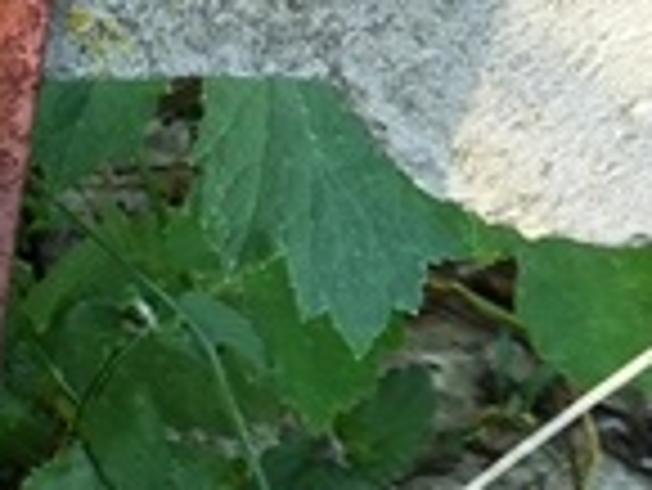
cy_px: 252
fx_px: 5184
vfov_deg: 5.4
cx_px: -699
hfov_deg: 6.9
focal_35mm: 275
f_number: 1.7
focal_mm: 4.71
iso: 80
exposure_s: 1/120
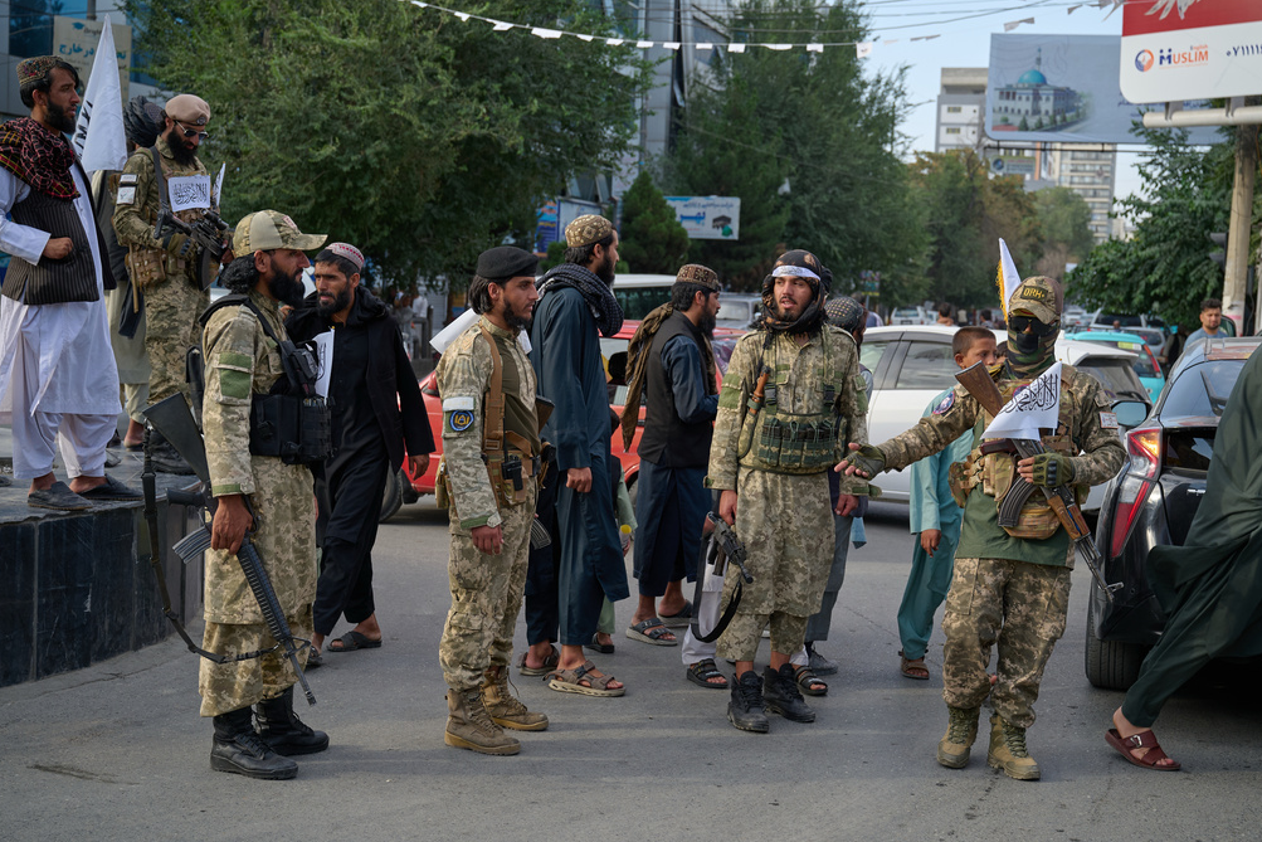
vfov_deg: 27.5
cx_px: 625
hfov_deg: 40.3
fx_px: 1718
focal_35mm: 49
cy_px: 425
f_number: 4.5
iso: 200
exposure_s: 1/400
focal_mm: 48
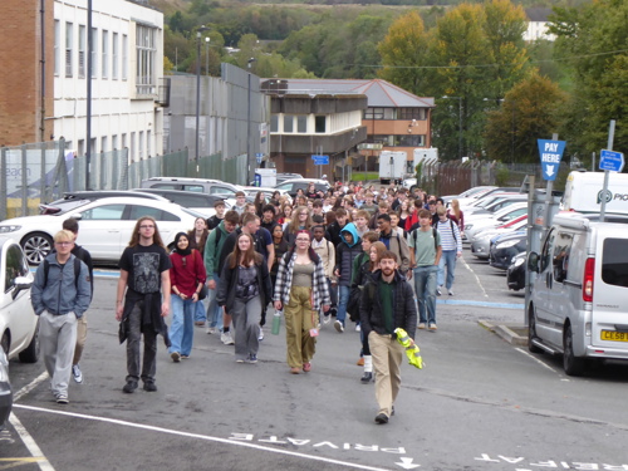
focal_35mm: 138
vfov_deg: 10.7
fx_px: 2504
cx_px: 314
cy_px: 236
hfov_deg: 14.3
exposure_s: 1/125
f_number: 5.2
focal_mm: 22.3
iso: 250
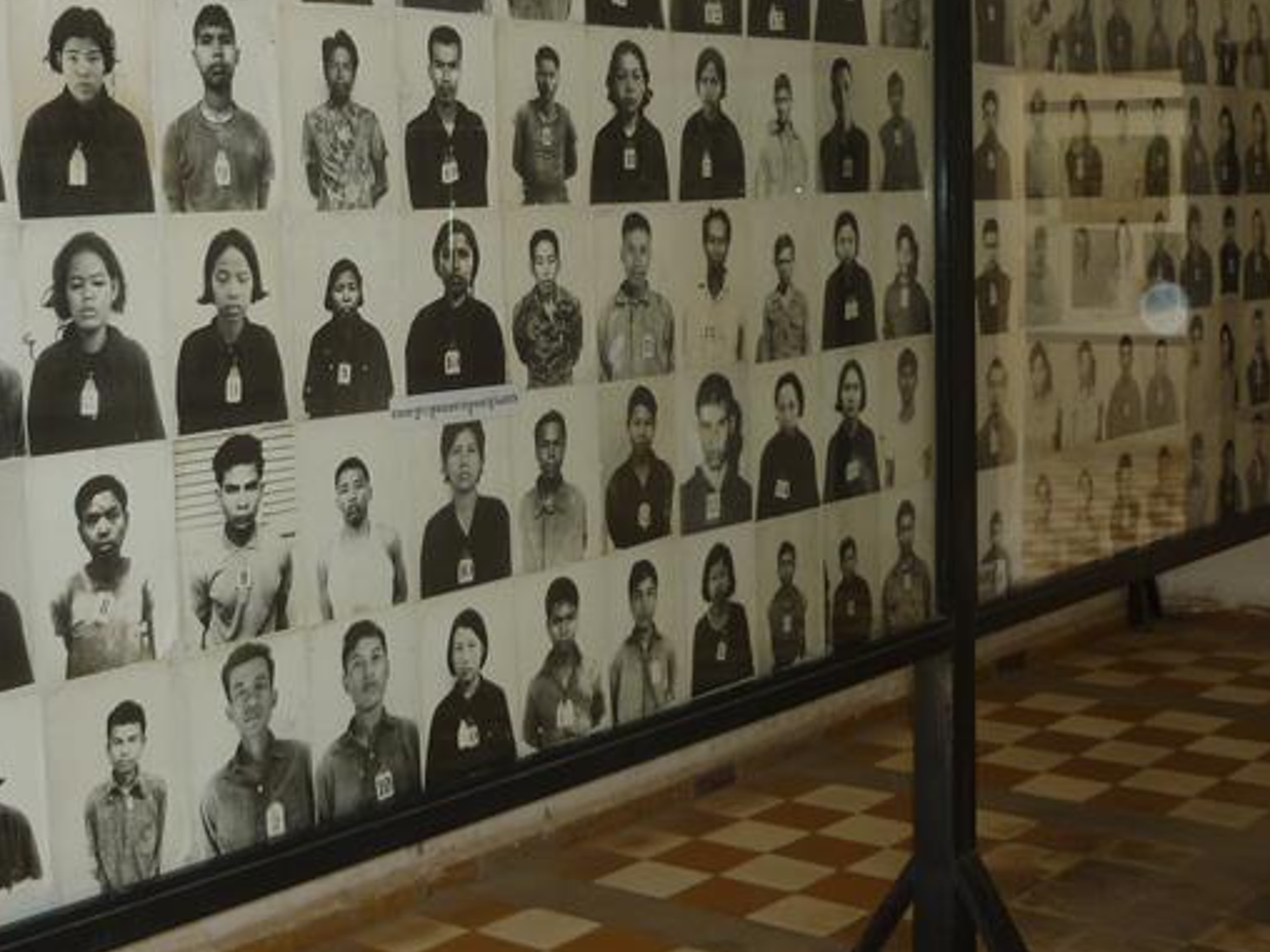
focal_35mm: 52
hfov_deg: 36.5
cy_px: 350
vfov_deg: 27.9
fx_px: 1908
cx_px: 455
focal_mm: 5.5
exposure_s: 1/30
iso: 100
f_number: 2.8
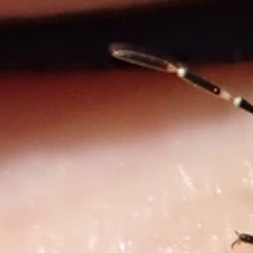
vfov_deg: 8.0
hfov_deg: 7.7
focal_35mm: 215
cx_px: 529
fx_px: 1778
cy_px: 368
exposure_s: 1/200
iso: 500
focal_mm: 9.01
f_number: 4.5
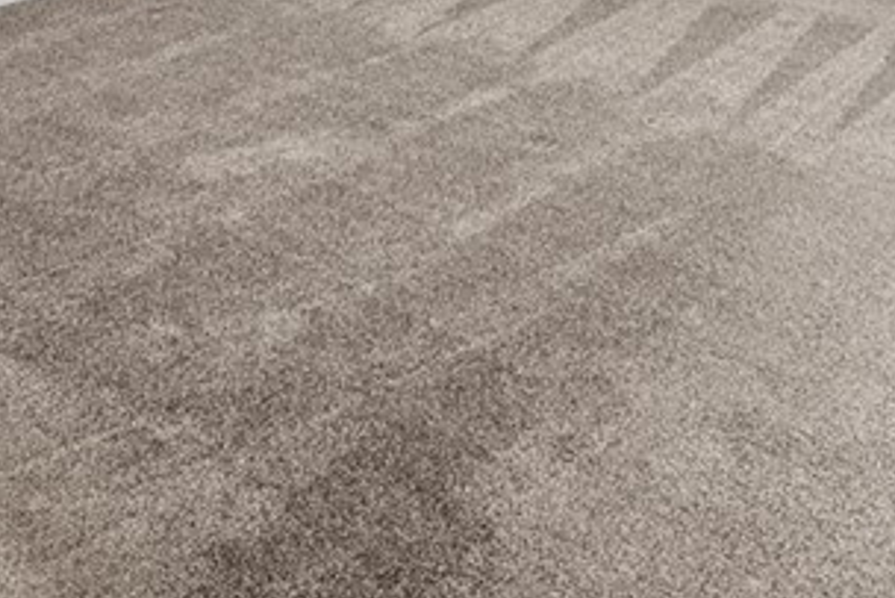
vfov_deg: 20.5
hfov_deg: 39.2
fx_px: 1244
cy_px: -427
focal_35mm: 50
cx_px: 576
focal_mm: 14
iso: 400
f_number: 8
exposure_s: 1/15
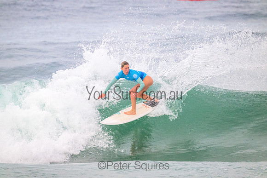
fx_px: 5934
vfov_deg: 1.7
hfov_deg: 2.6
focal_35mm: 800
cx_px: 134
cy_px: 89
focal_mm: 800
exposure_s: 1/2000
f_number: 11
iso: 4500
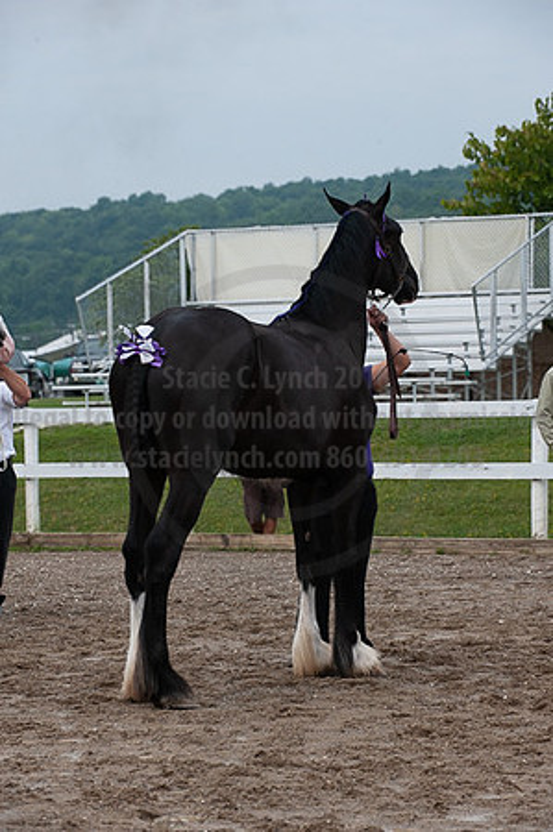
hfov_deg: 9.1
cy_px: 416
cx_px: 276
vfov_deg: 13.7
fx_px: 3464
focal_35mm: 150
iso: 640
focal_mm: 150
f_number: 5.6
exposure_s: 1/1250
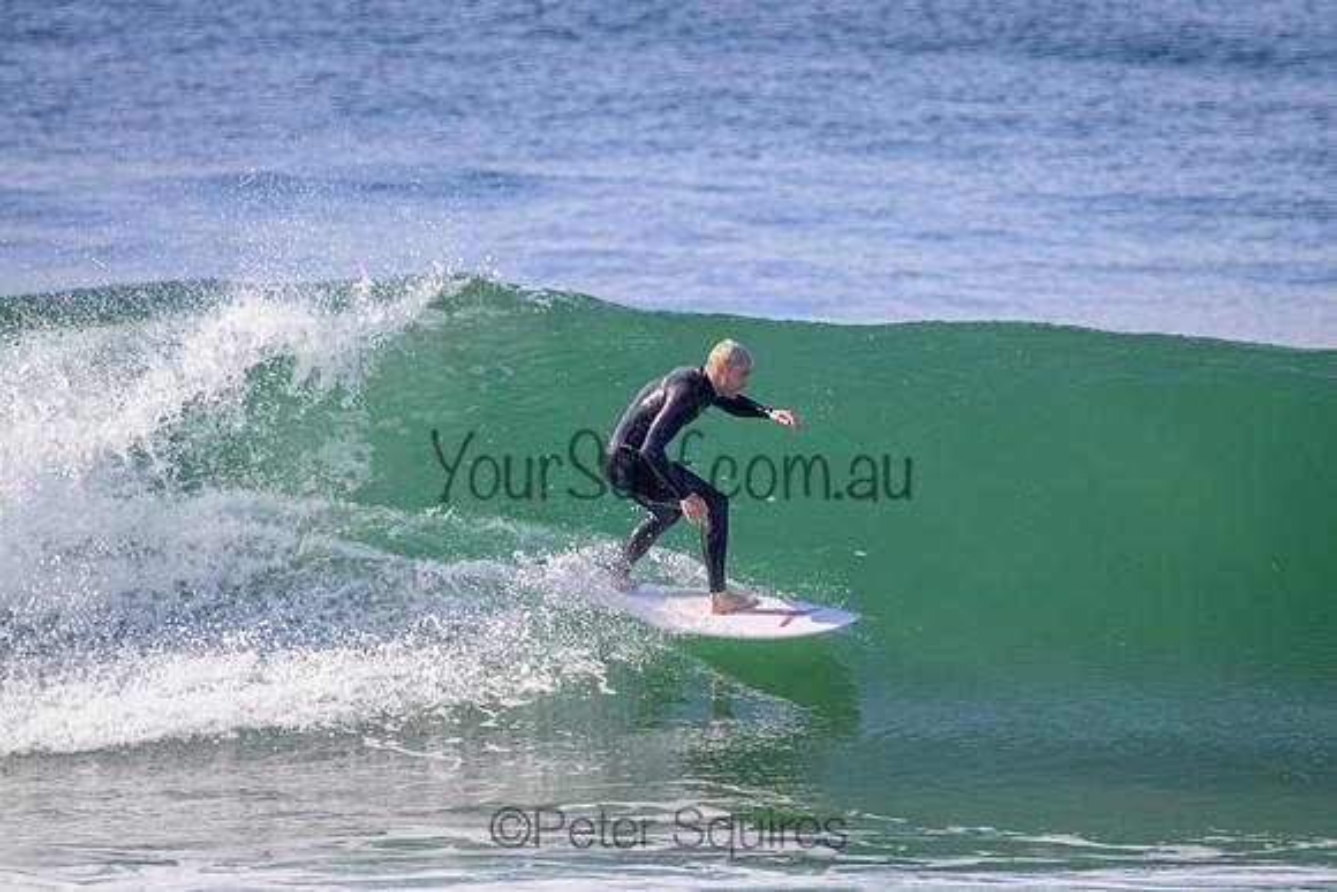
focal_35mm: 800
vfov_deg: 1.7
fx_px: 29717
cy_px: 446
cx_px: 668
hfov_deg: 2.6
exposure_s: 1/2000
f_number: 11
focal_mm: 800
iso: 1800
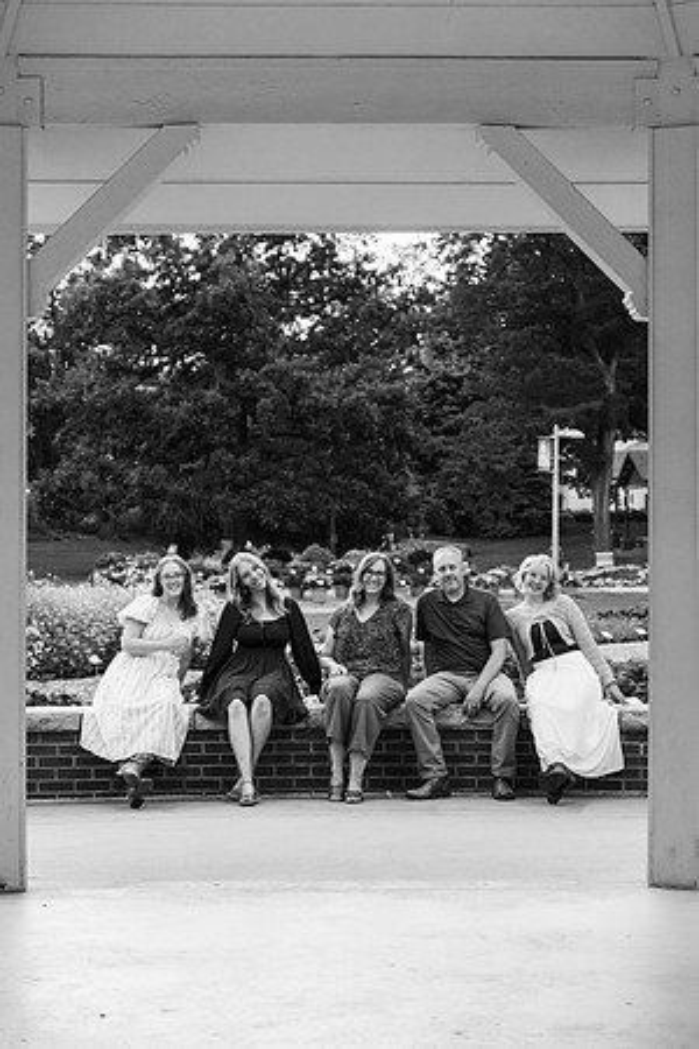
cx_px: 350
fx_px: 2475
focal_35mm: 85
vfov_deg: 23.9
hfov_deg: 16.1
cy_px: 524
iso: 10000
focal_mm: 85
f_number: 5.6
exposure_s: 1/400
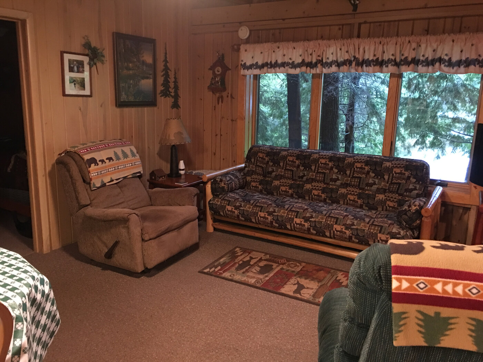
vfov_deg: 48.2
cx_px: 242
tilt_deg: -10.7
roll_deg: -0.2
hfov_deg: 61.7
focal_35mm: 29
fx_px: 405
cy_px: 181
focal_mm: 4.15
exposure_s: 1/4
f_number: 2.2
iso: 100
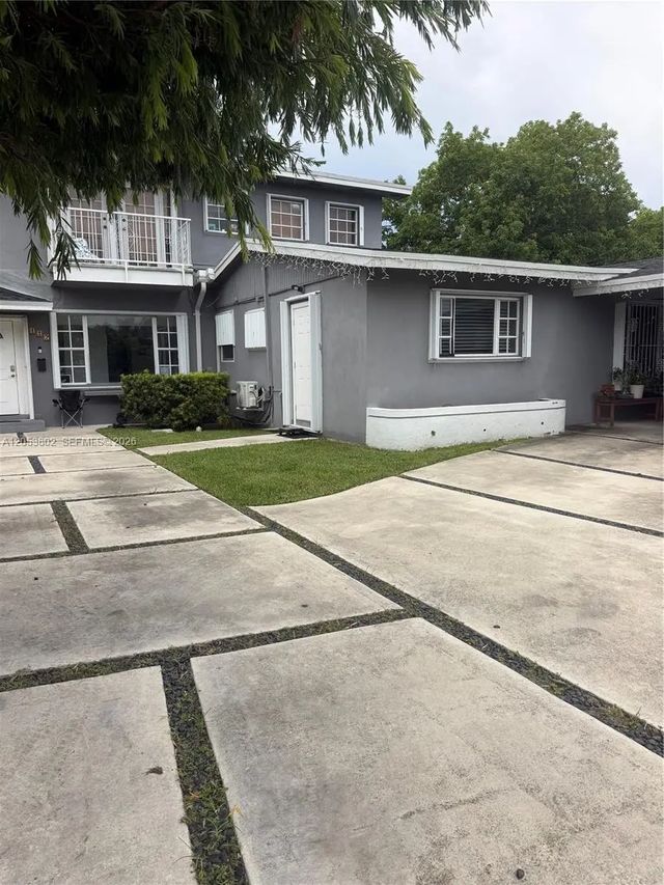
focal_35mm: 24
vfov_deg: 71.6
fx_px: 614
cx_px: 332
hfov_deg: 56.8
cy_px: 442
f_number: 1.78
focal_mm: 6.76
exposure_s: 1/2801
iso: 80
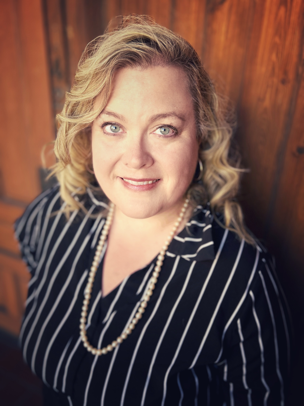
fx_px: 304
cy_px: 203
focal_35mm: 26
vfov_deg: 67.3
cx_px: 152
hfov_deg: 53.1
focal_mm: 5.7
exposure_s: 1/164
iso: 40
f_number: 1.5
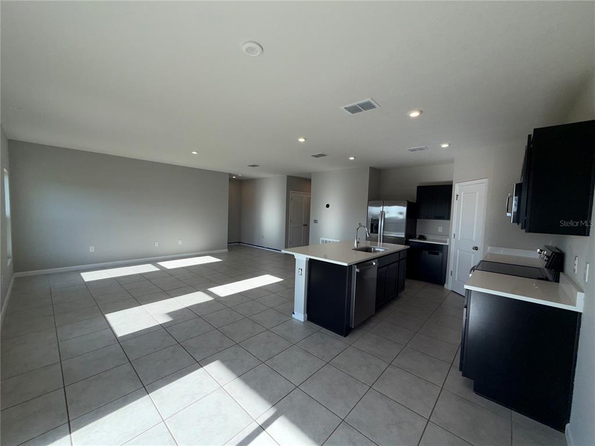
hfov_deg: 102.1
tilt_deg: -3.1
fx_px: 241
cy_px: 223
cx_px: 298
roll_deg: -1.6
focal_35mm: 14
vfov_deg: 85.7
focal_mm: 2.22
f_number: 2.2
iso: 16
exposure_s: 1/248
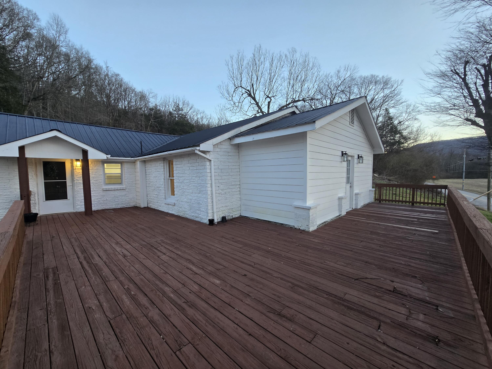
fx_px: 185
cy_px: 184
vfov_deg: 89.9
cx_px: 246
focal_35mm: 13
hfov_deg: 106.2
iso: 125
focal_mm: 2.2
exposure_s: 1/60
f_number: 2.2
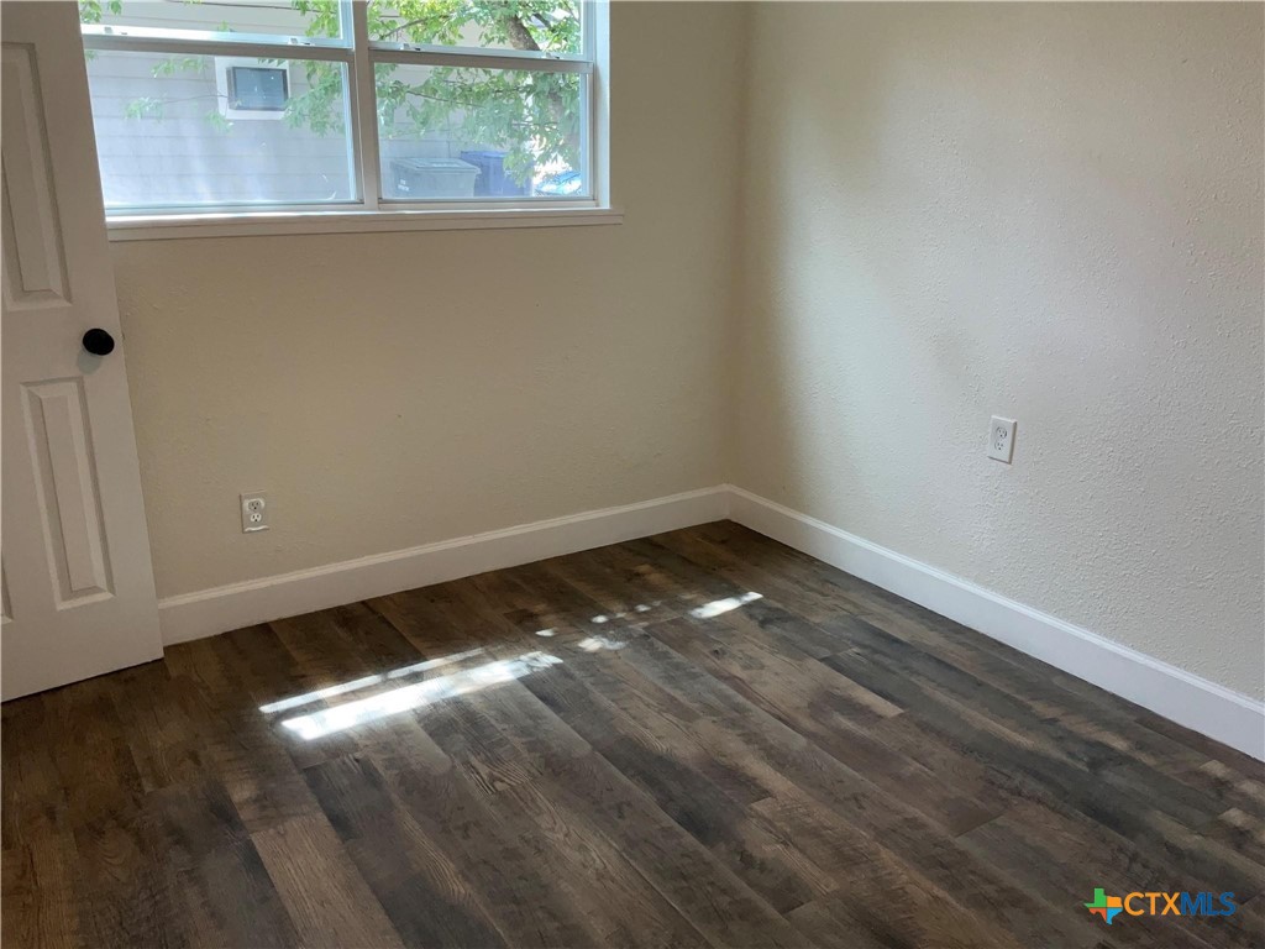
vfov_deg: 48.2
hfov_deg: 61.7
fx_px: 1060
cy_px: 474
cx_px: 632
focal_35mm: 29
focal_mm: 3
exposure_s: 1/120
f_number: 1.8
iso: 25
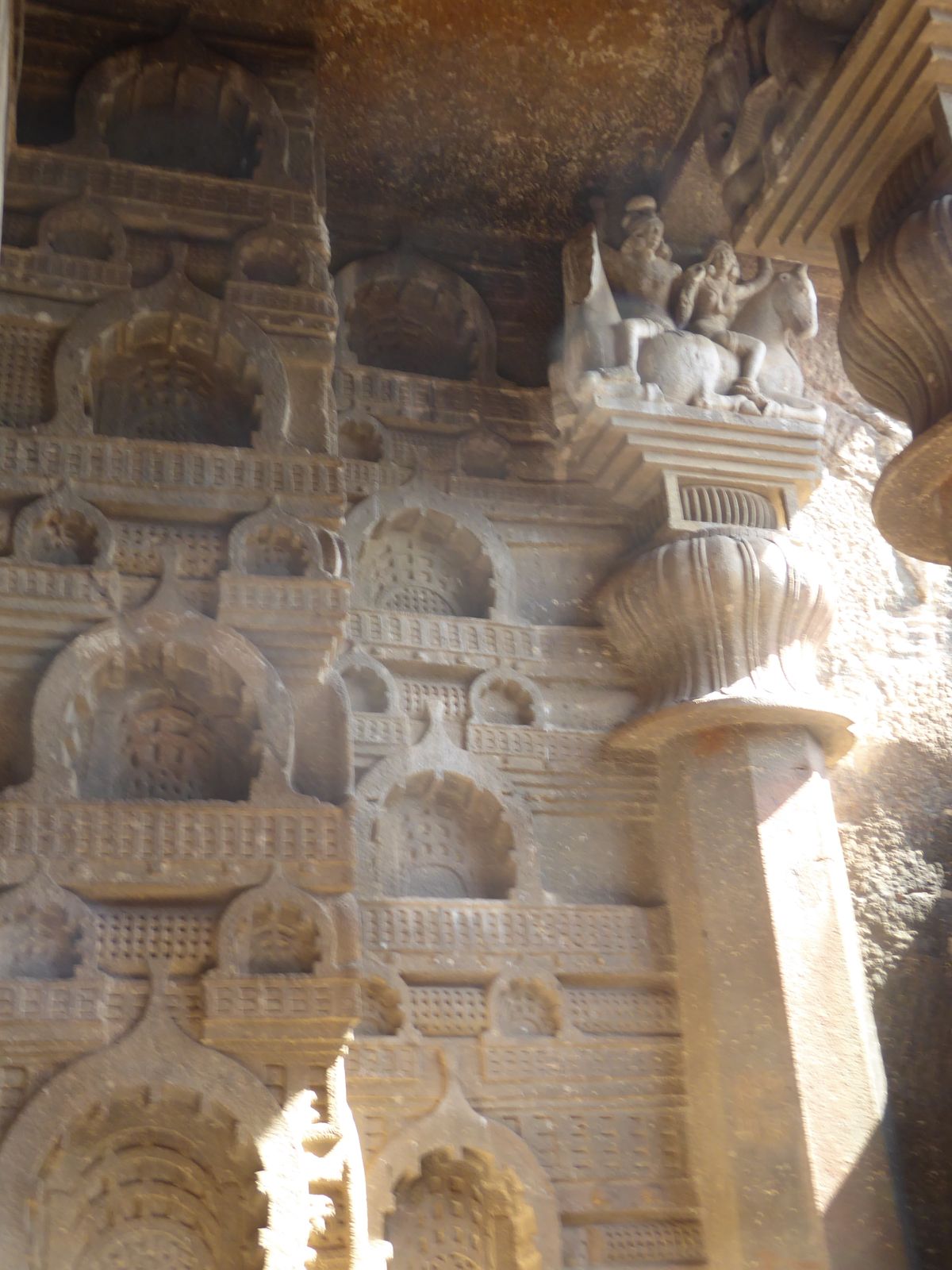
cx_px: 476
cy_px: 635
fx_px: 1540
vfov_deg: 44.8
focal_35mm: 42
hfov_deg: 34.3
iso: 125
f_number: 3.8
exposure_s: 1/60
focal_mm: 7.2
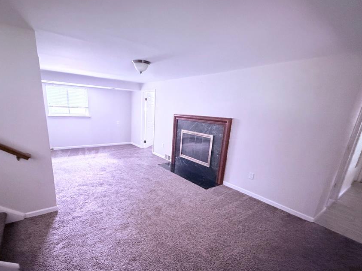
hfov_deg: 90.7
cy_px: 158
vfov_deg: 74.1
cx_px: 161
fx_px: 178
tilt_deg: -15.5
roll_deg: -3.0
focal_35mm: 17
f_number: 2.2
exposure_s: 1/58
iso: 1250
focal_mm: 2.22
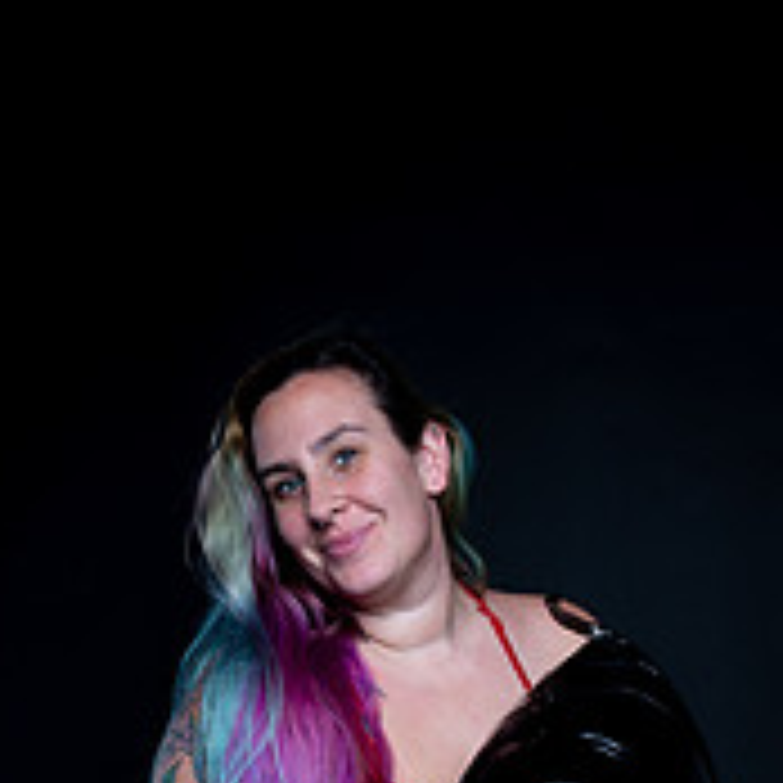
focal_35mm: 77
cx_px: 522
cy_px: 994
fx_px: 1971
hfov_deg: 22.4
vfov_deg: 20.7
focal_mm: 35
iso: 100
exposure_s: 1/160
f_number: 10
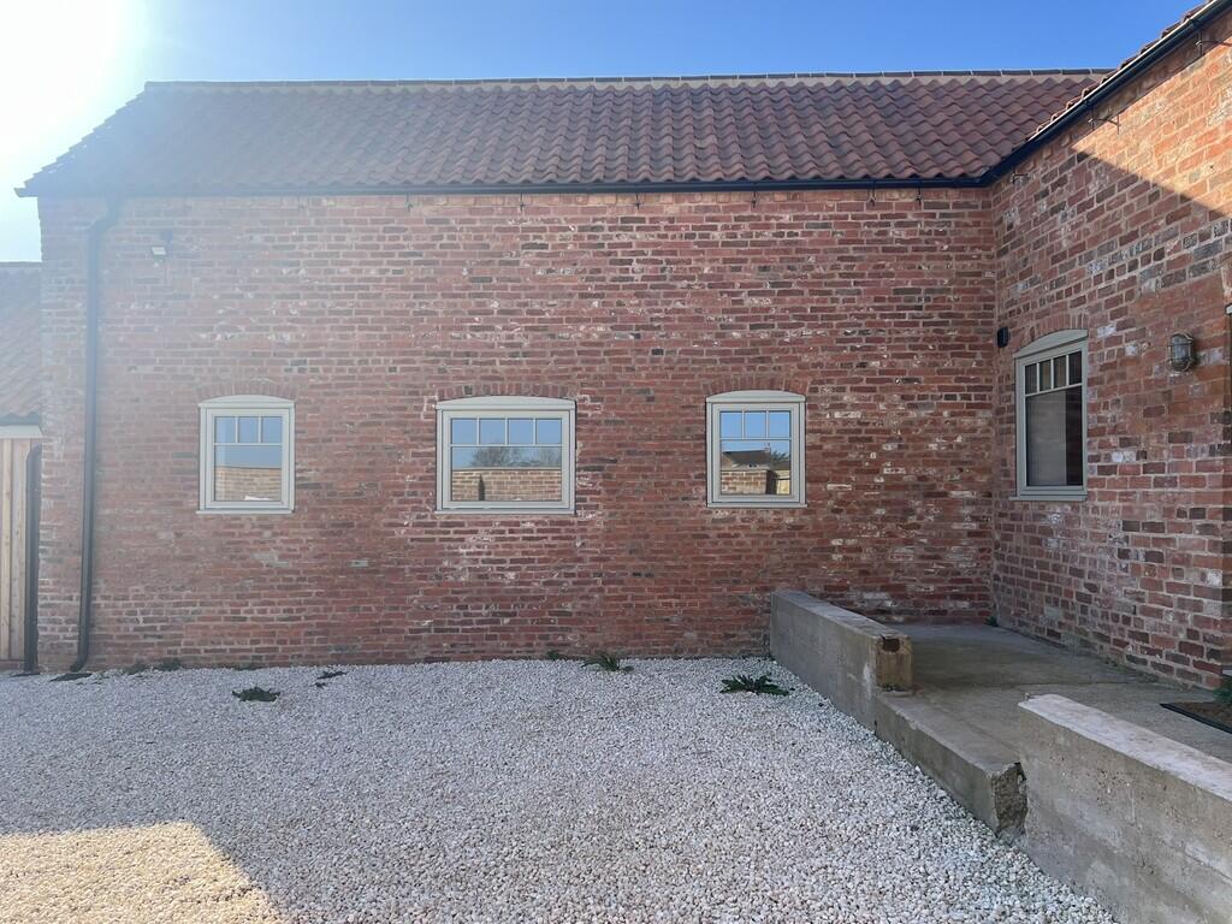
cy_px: 462
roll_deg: +0.1
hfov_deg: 67.3
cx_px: 616
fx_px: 925
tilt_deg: +1.4
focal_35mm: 26
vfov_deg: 53.1
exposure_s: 1/1488
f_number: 1.5
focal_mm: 5.7
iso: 50
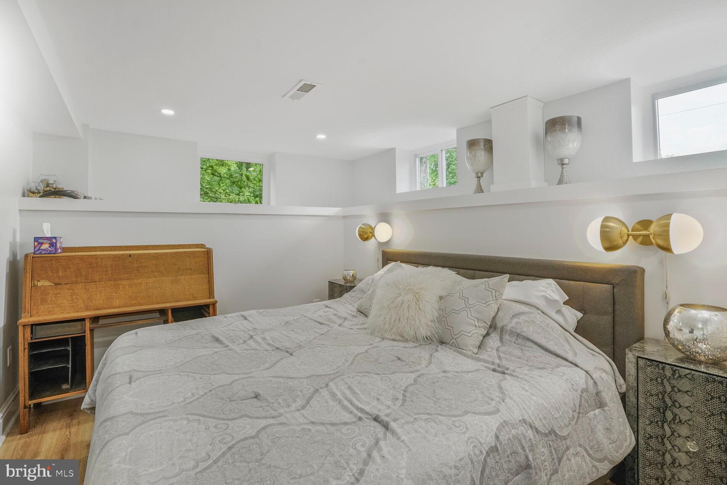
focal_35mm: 16
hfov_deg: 96.7
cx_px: 364
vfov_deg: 73.7
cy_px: 242
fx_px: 323
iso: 800
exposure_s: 1/15
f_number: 8
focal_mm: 16
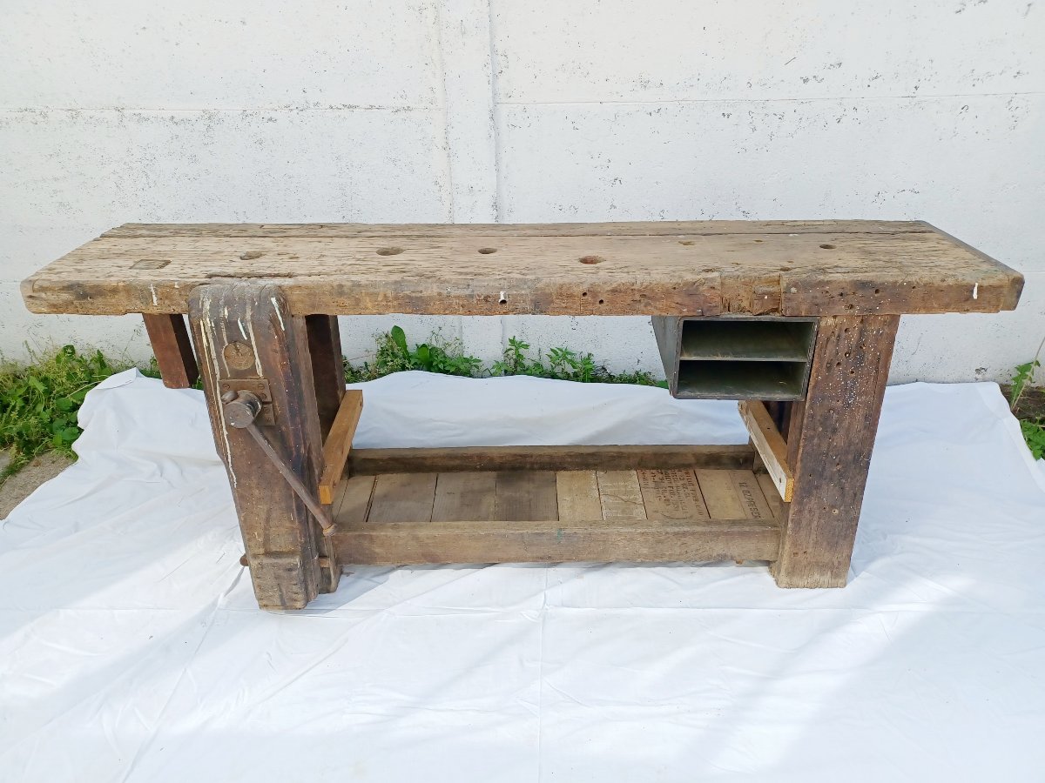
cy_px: 392
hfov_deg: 69.4
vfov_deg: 54.9
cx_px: 522
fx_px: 755
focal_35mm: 25
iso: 32
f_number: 1.8
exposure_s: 1/208
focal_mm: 4.6
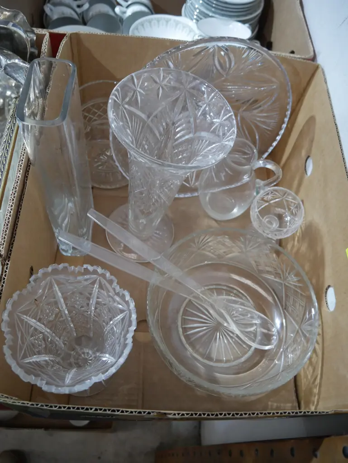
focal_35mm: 28
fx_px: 375
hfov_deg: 49.8
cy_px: 232
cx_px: 174
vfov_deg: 63.4
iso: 1600
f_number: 3.5
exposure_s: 1/60
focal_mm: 14
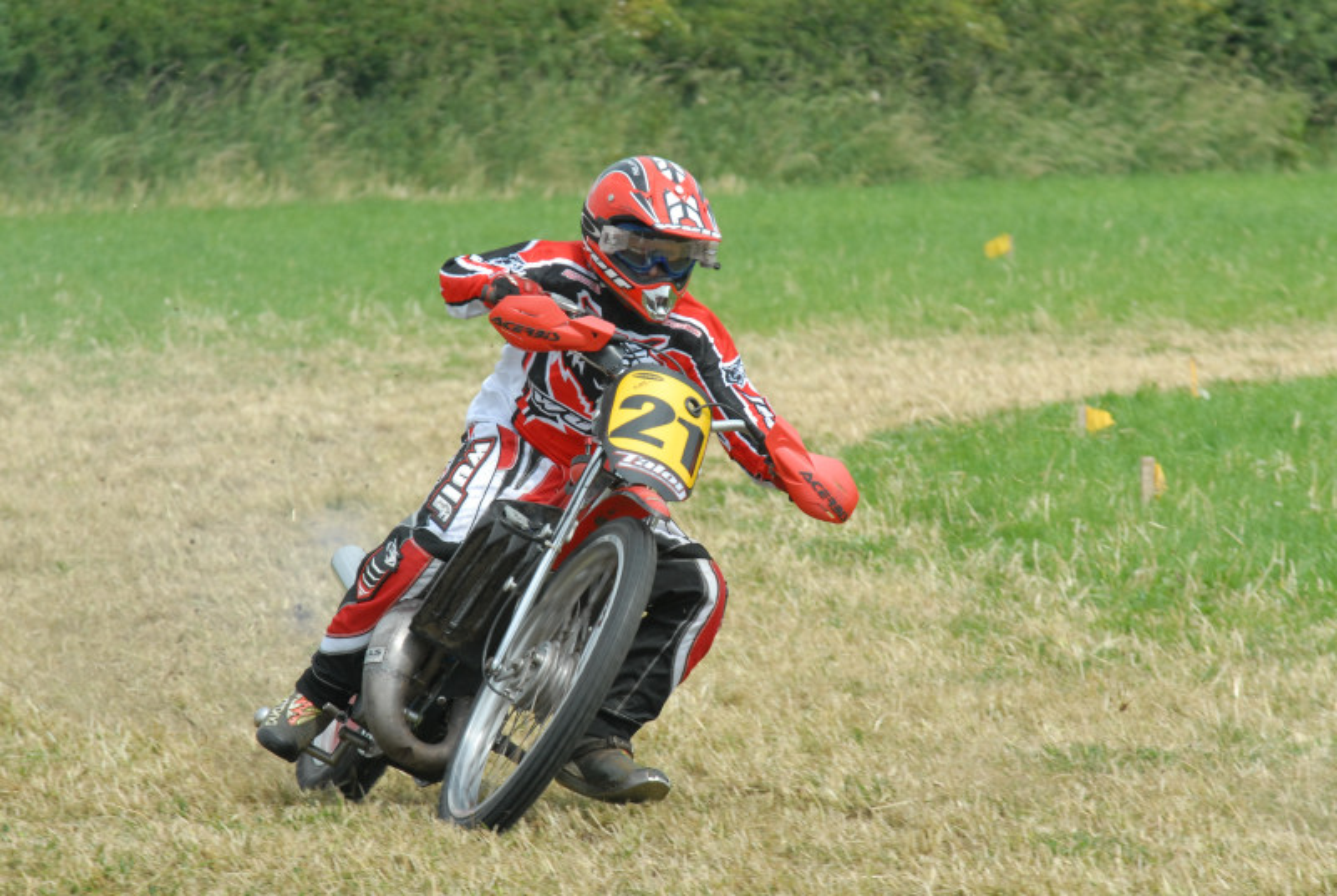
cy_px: 448
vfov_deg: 3.3
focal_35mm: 420
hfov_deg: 4.9
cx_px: 668
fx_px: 15621
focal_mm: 280
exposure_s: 1/320
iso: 400
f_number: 13
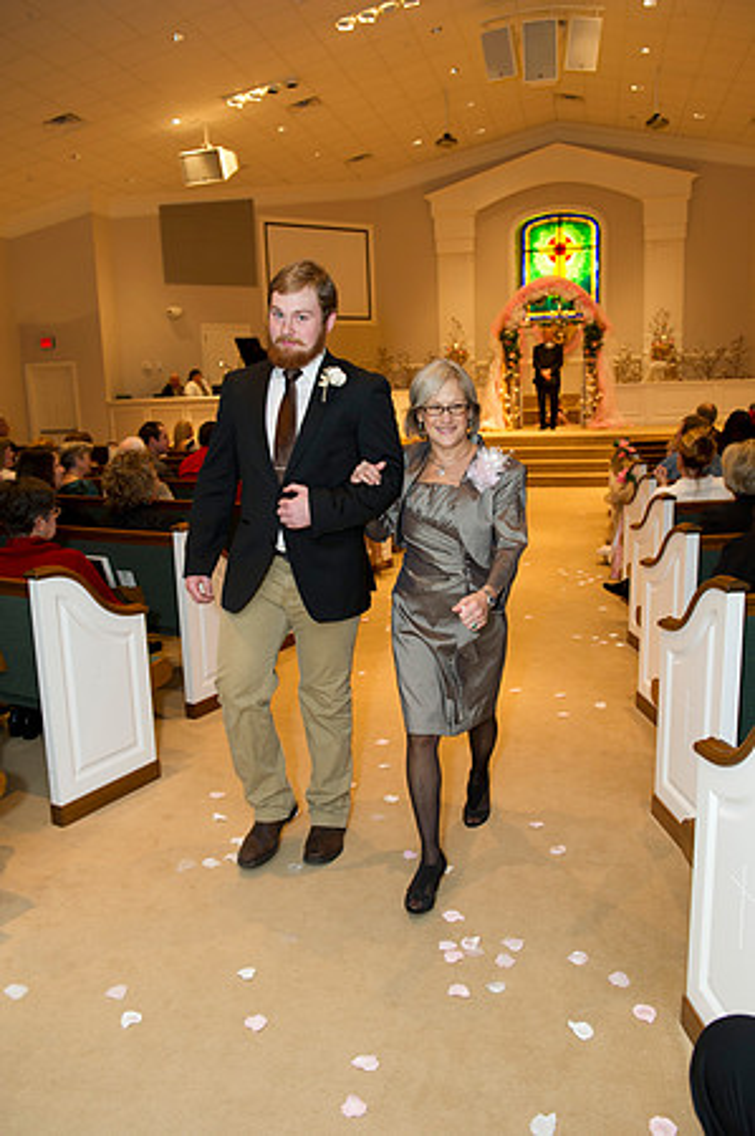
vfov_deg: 60.3
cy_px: 568
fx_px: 977
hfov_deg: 42.2
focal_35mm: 31
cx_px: 378
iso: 1600
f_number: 4.5
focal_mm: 31
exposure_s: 1/125
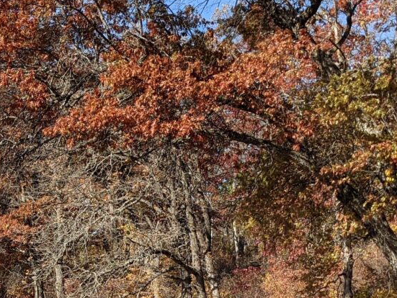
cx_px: 79
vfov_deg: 15.6
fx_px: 1079
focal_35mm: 94
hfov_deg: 20.6
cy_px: 246
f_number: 1.73
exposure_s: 1/2611
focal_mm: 4.38
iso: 60
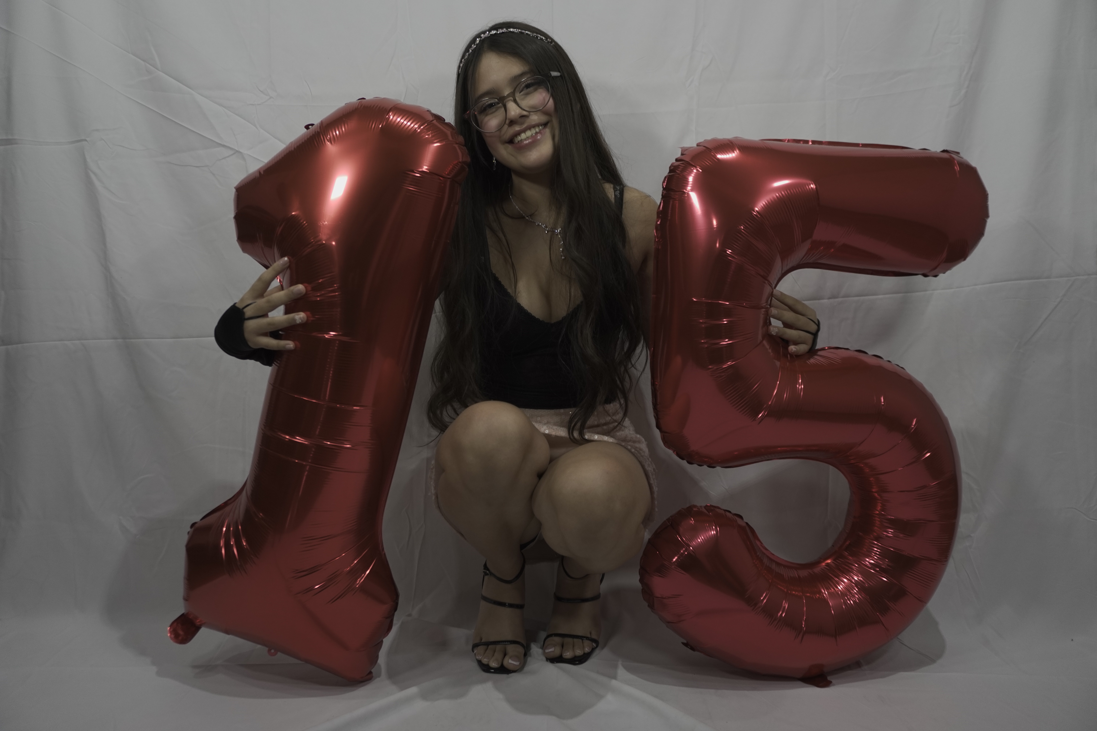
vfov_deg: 50.4
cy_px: 366
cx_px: 548
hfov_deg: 70.4
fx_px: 777
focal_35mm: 26
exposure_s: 1/30
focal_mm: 17
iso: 500
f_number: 3.5
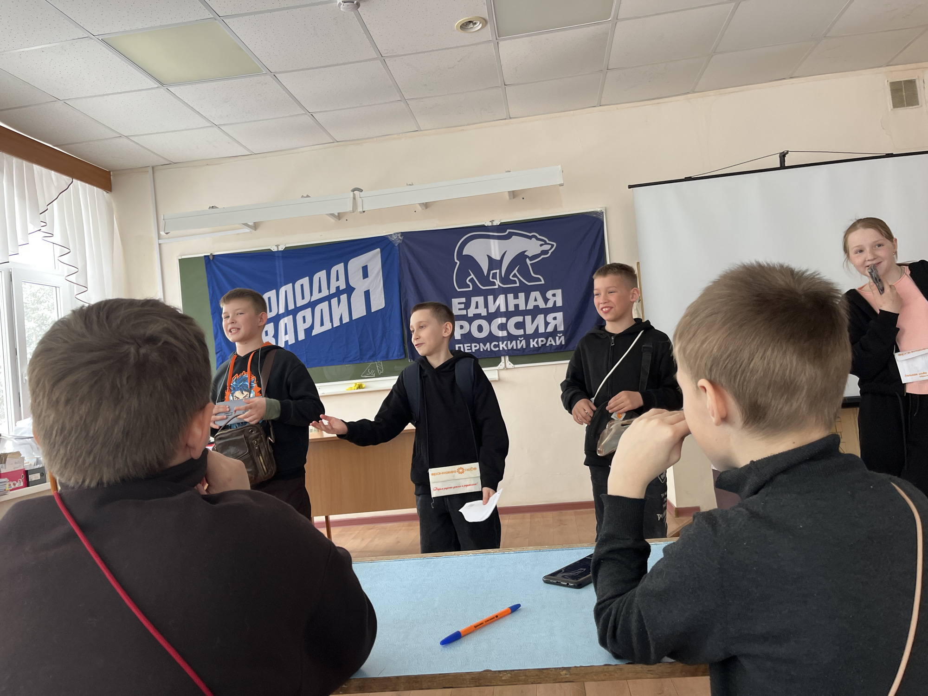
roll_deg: +6.2
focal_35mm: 26
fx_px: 697
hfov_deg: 67.3
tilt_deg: +2.7
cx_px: 464
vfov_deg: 53.1
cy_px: 348
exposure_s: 1/121
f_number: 1.6
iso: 125
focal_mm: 5.1
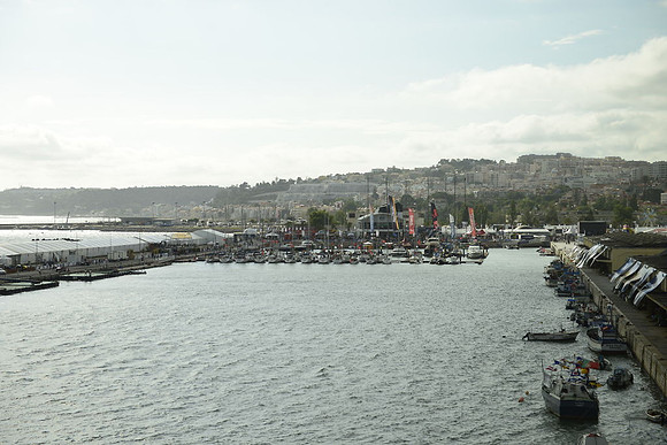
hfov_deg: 28.8
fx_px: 1297
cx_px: 334
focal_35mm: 70
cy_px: 222
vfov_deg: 19.5
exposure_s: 1/2500
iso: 250
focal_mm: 70
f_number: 4
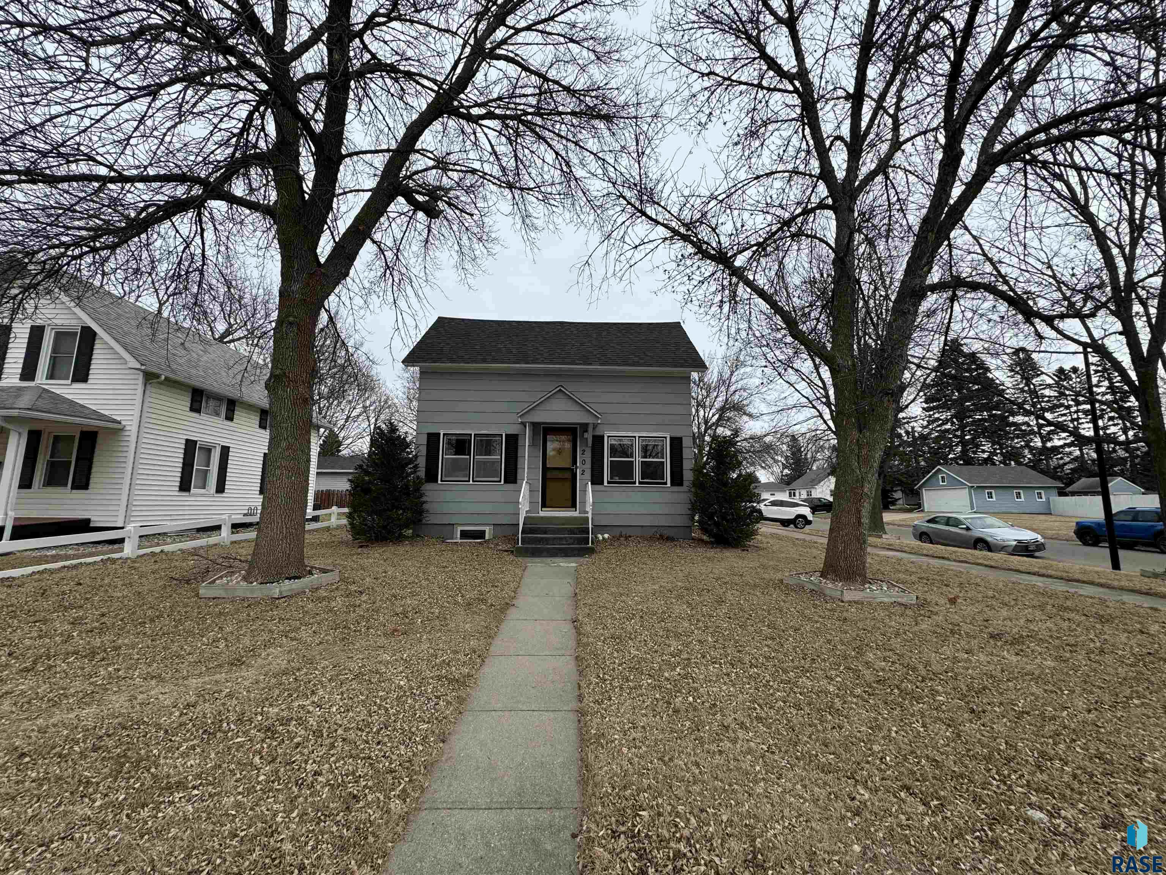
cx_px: 583
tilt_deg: +8.0
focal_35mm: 14
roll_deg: -0.5
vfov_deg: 85.7
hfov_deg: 102.1
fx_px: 472
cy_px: 438
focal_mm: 2.22
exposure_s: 1/438
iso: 40
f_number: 2.2
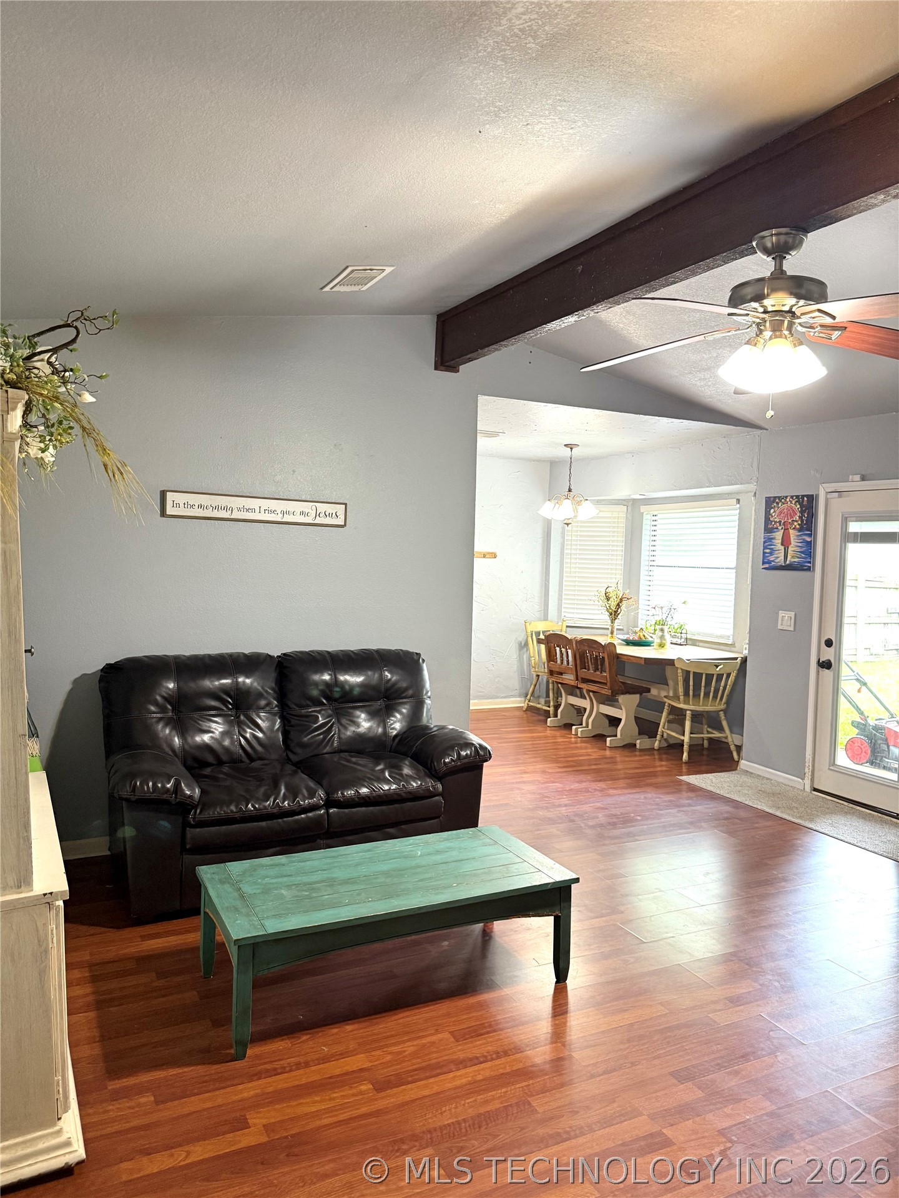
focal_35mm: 24
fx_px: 831
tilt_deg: -3.2
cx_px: 450
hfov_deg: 56.8
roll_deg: -1.1
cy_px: 599
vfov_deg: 71.6
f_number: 1.78
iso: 320
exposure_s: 1/60
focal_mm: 6.76
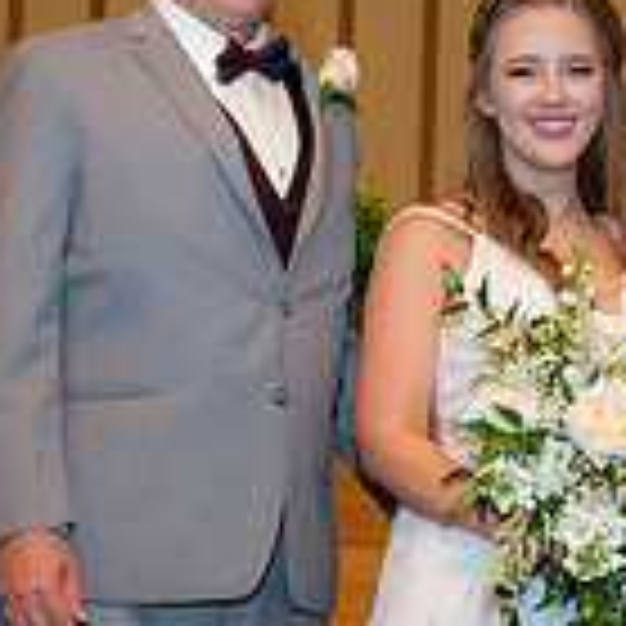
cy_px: 601
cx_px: 643
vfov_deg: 13.6
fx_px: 2598
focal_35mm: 127
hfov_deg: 13.5
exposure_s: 1/160
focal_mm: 32
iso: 800
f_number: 3.5
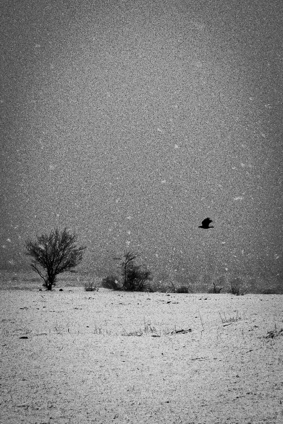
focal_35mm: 125
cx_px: 273
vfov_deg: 16.4
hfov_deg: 10.9
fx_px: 1472
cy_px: 220
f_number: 16
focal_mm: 35
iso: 1250
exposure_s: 1/1000
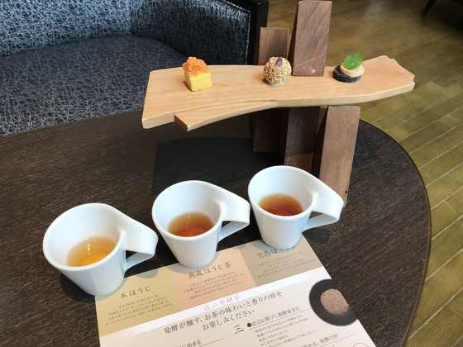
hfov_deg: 63.4
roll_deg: -2.0
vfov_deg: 49.7
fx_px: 375
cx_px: 232
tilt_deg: -41.0
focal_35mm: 28
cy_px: 174
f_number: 1.8
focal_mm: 3.99
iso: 25
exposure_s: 1/60
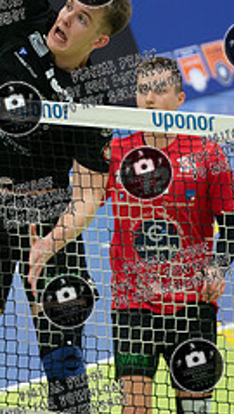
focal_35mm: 664
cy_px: -9
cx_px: -58
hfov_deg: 1.8
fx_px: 7301
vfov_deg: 3.2
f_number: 3.2
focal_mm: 185
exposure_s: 1/1250
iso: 3200
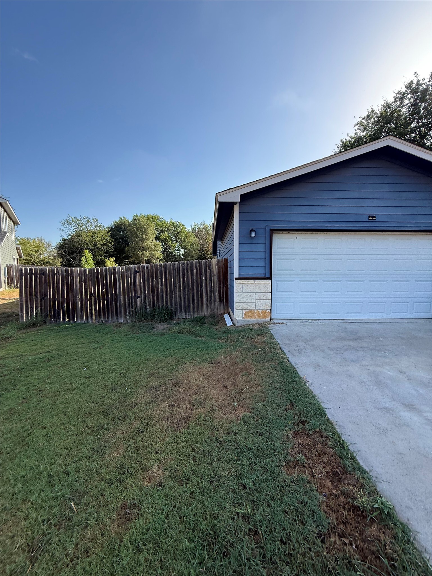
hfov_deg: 85.7
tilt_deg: -2.1
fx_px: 233
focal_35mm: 14
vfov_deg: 102.1
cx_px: 216
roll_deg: -2.6
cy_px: 288
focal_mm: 2.22
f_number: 2.2
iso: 64
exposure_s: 1/664
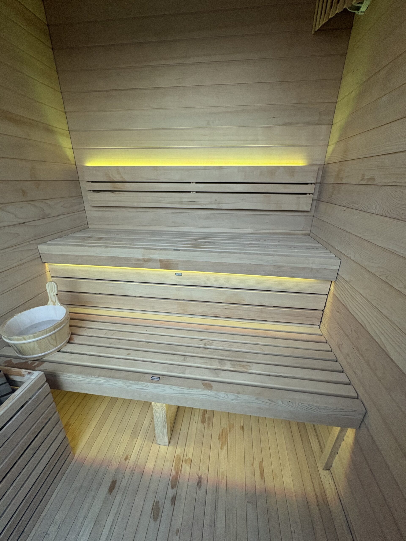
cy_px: 270
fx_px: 219
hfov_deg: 85.7
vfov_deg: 102.1
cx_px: 203
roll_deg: -0.8
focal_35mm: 14
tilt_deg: -20.5
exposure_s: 1/99
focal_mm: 2.22
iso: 200
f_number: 2.2
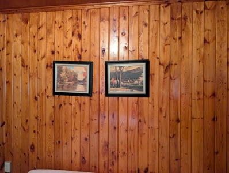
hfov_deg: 71.5
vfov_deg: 57.0
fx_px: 159
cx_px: 114
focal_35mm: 24
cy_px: 86
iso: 1335
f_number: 1.68
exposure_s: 1/120
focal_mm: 6.9
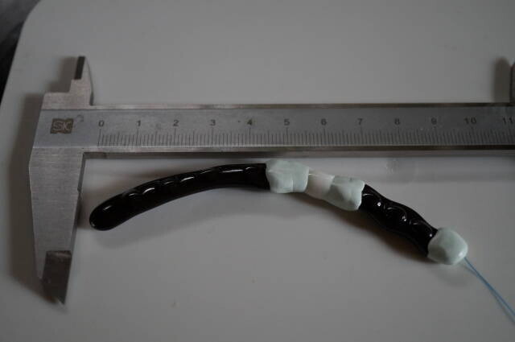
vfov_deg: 29.8
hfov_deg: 43.7
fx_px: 643
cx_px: 258
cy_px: 171
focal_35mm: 45
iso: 1250
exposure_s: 1/160
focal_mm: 30
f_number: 4
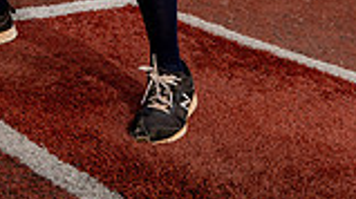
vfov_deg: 10.1
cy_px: -284
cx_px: 27
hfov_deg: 20.1
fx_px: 981
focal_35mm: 104
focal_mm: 35
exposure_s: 1/250
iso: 250
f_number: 5.6
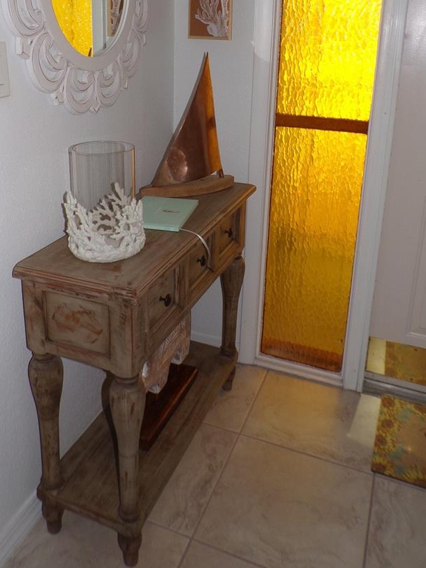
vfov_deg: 51.2
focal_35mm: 35
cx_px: 181
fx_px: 574
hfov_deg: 40.6
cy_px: 168
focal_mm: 4.3
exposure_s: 1/80
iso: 80
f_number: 4.3
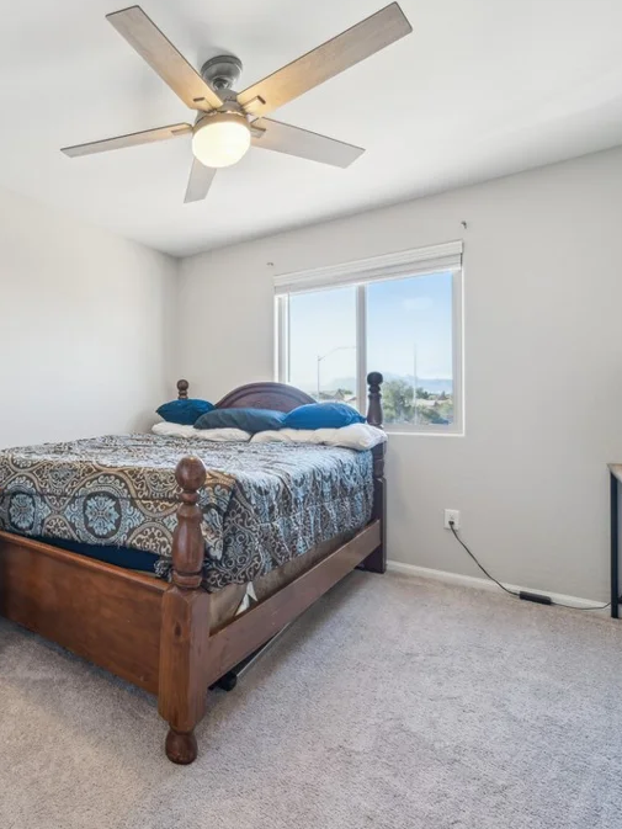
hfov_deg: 63.6
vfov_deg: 84.7
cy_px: 411
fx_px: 455
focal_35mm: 19
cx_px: 138
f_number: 6.3
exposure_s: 1/13
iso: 100
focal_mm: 13
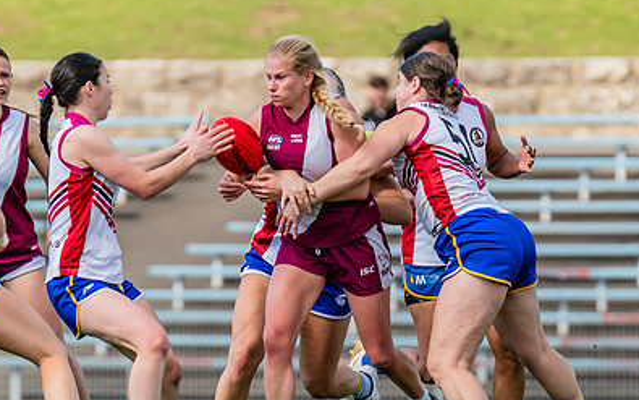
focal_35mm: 1153
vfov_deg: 1.1
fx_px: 20082
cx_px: 470
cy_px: 306
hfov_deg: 1.8
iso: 800
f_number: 6.3
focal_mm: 420
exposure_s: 1/1250
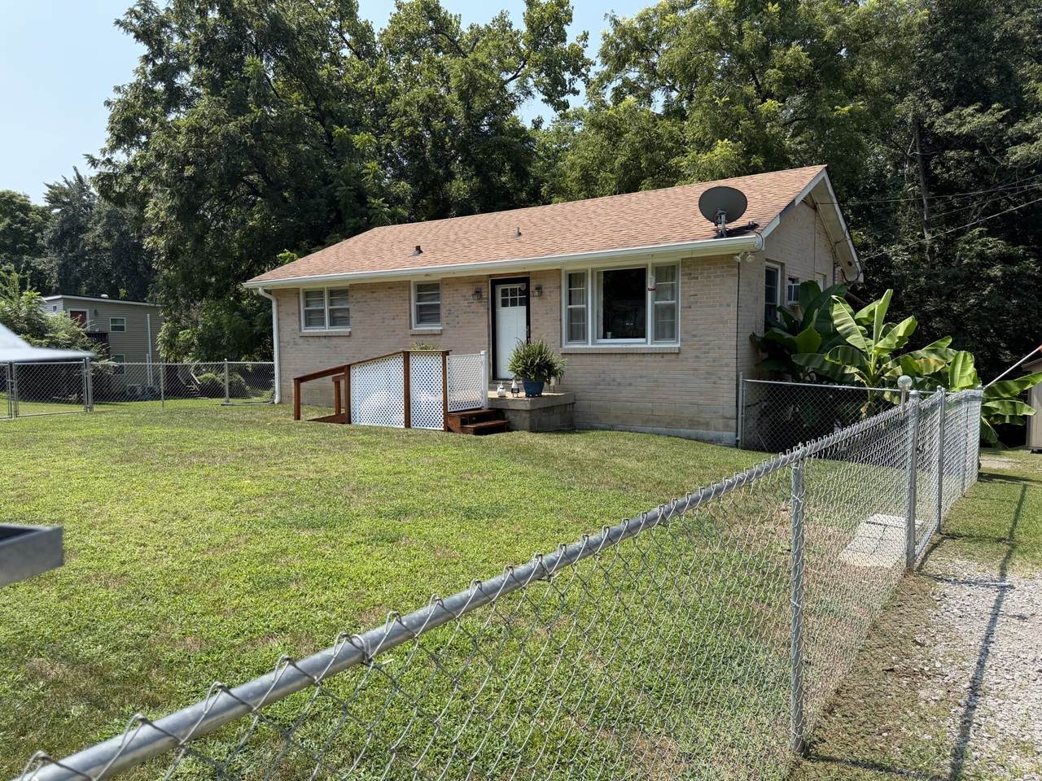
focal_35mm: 24
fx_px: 722
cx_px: 521
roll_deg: +1.6
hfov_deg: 71.6
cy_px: 390
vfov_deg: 56.8
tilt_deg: -4.3
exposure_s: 1/3759
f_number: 1.78
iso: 100
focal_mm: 6.76
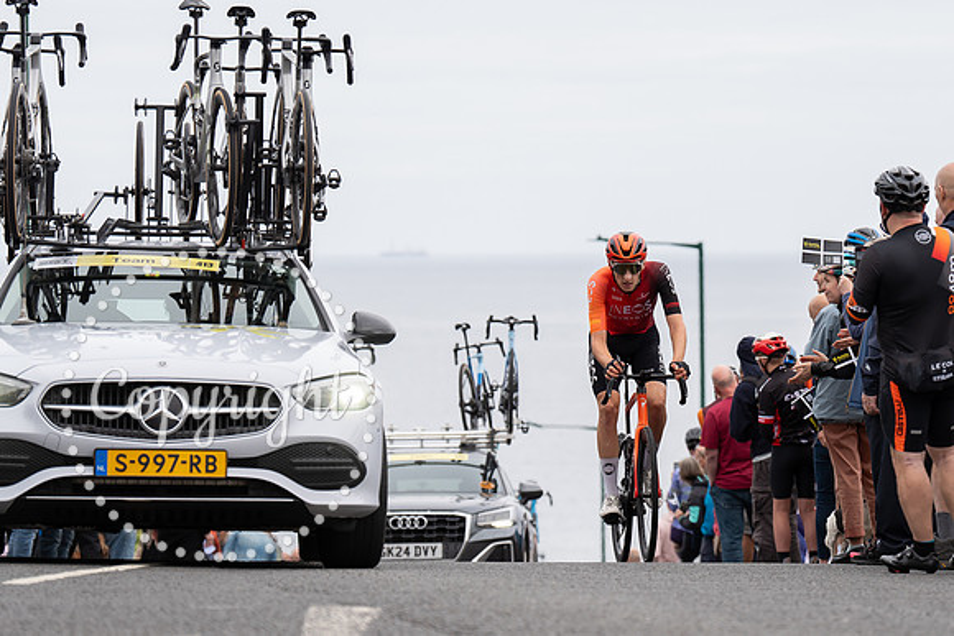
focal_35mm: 182
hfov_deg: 11.3
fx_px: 4821
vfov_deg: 7.6
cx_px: 673
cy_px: 318
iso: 320
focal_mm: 129
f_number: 3.5
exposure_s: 1/1000
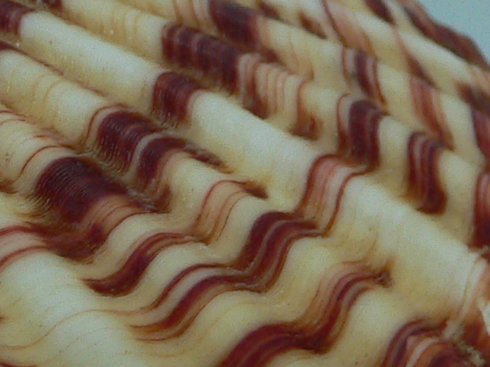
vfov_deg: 11.6
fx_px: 1811
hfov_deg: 15.2
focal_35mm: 128
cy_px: 259
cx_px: 12
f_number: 2.8
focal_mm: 4.6
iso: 80
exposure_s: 1/60
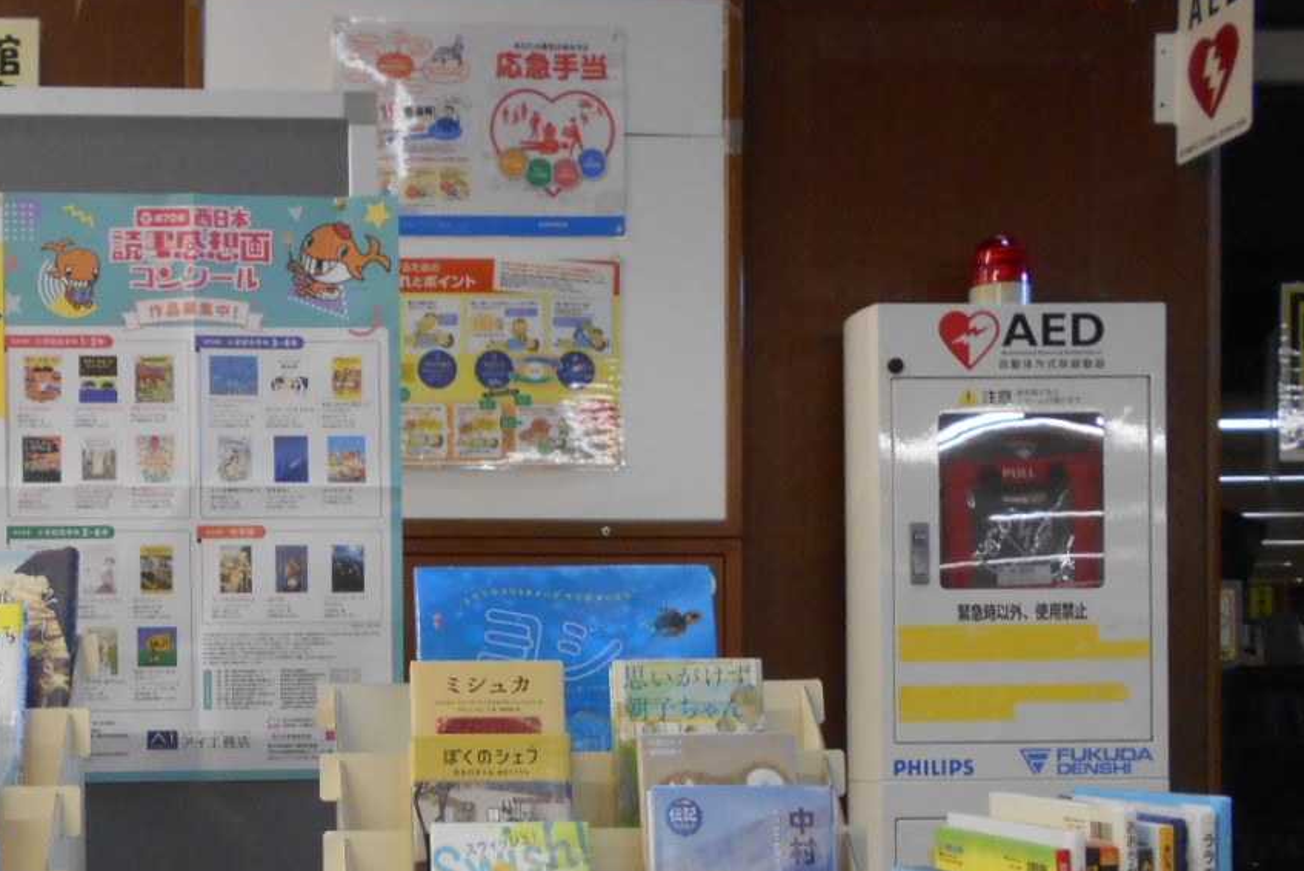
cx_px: 337
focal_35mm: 51
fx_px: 1848
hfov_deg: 38.0
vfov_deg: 25.8
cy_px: 760
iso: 220
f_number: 3.2
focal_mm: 4.6
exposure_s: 1/30
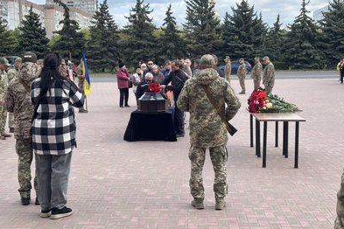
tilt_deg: -3.8
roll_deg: +0.4
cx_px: 171
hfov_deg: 36.2
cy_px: 104
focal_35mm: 55
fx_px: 526
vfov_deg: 24.6
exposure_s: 1/844
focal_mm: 5.96
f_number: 1.6
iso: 32
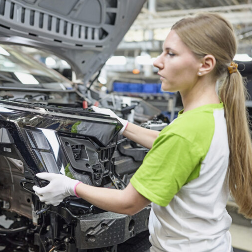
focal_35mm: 45
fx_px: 371
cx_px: 68
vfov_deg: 37.6
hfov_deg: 36.8
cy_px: 126
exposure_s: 1/500
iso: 1000
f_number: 2
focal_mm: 35
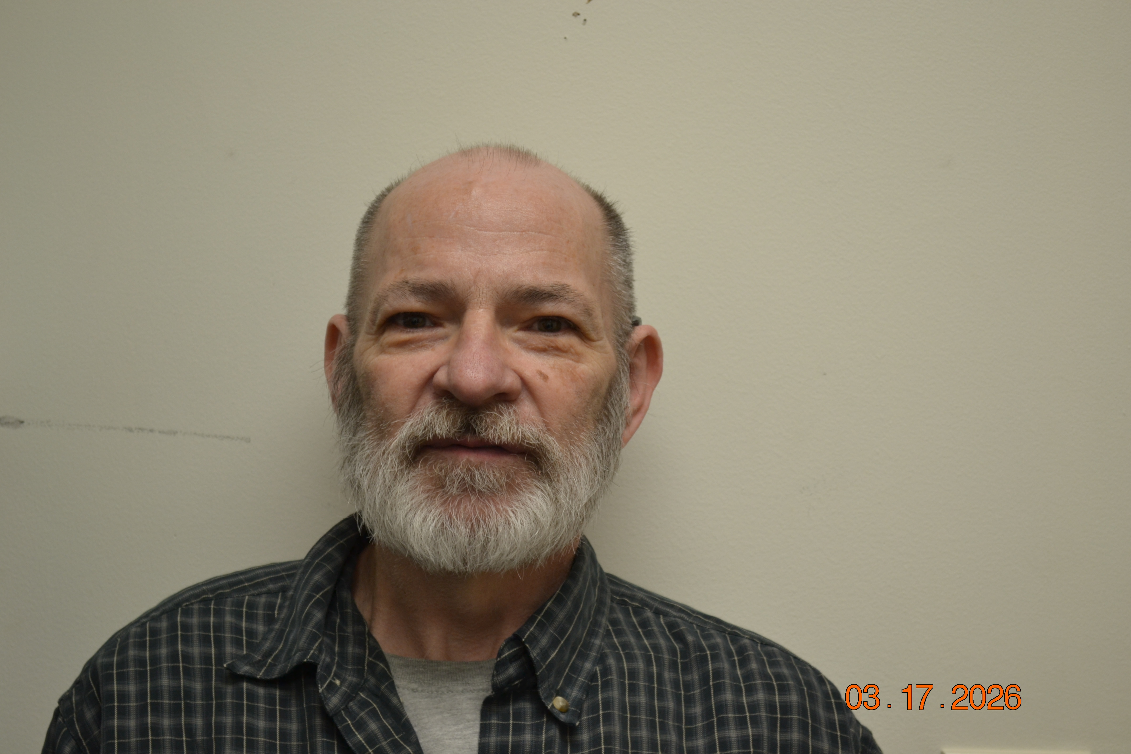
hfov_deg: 24.6
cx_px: 566
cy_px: 377
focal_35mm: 82
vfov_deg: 16.6
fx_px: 2592
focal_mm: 55
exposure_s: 1/25
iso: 400
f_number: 5.6
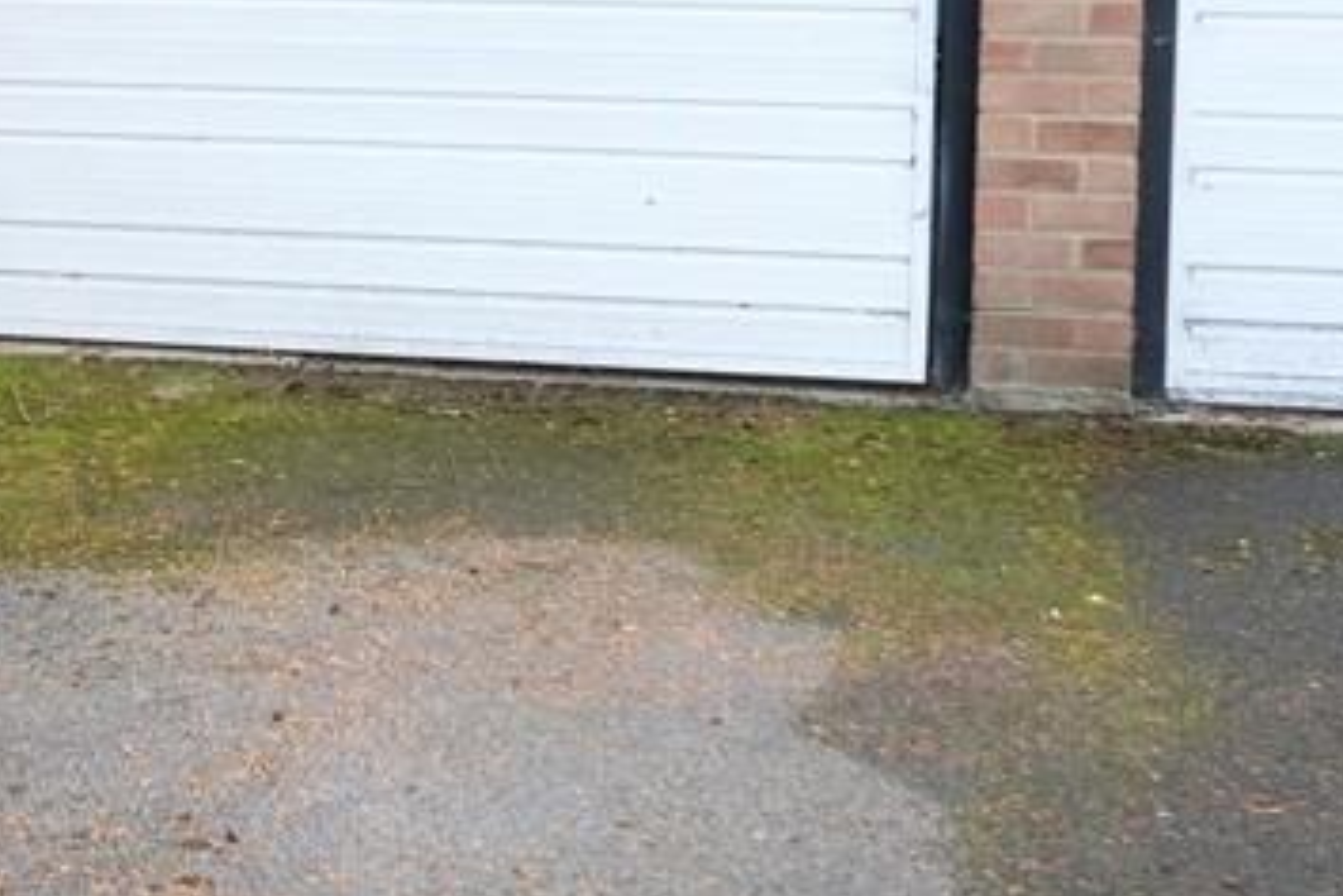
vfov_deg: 16.0
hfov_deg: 23.4
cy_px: 44
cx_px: 91
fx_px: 3133
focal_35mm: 84
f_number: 4
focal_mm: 19.1
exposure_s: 1/210
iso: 200
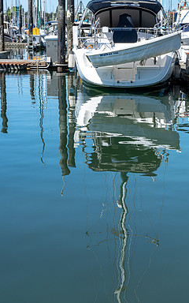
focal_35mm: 77
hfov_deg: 16.7
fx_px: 635
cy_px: 151
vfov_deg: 26.8
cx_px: 164
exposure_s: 1/125
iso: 200
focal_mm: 50
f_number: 16
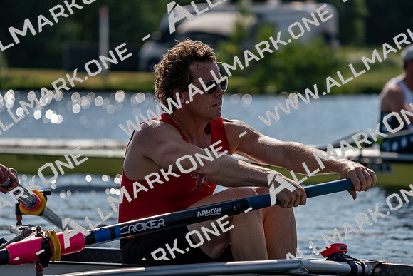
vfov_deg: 5.5
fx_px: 2846
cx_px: 206
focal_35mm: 248
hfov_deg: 8.3
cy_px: 138
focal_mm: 248
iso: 100
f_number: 5.6
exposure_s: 1/1600
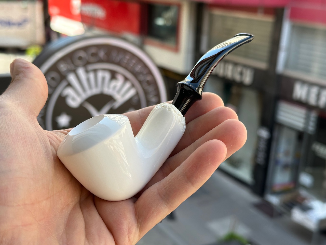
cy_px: 122
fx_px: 452
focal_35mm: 48
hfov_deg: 39.7
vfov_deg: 30.3
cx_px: 163
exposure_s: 1/501
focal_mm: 6.86
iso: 64
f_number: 1.78
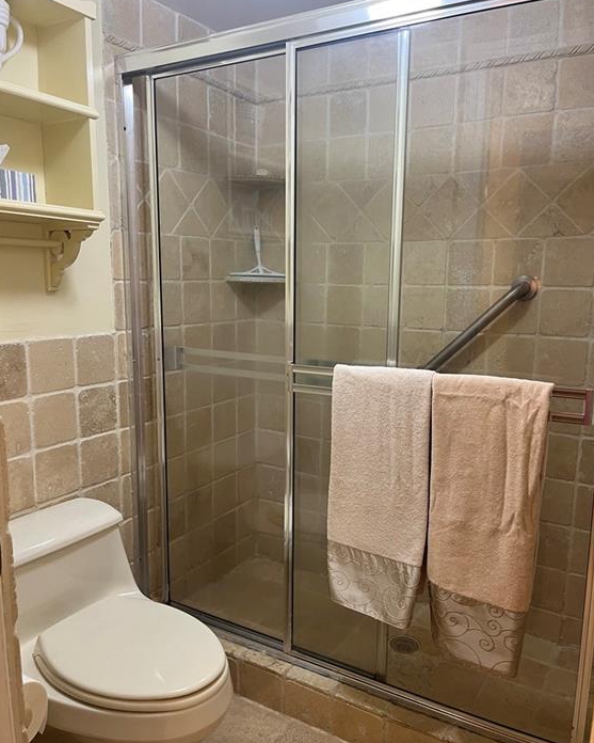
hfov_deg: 51.5
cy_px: 378
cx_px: 303
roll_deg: -0.7
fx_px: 615
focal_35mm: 28
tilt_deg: -10.5
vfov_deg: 62.2
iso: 80
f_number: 1.6
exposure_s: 1/60
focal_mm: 5.1
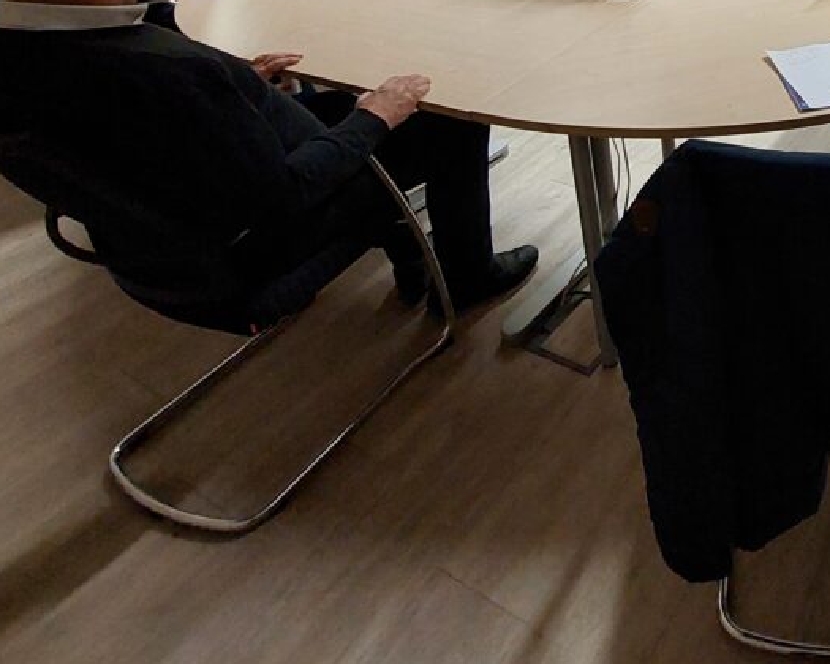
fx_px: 712
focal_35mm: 29
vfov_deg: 41.5
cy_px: -40
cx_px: 765
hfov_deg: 52.2
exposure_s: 1/50
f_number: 2.2
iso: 250
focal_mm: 1.74
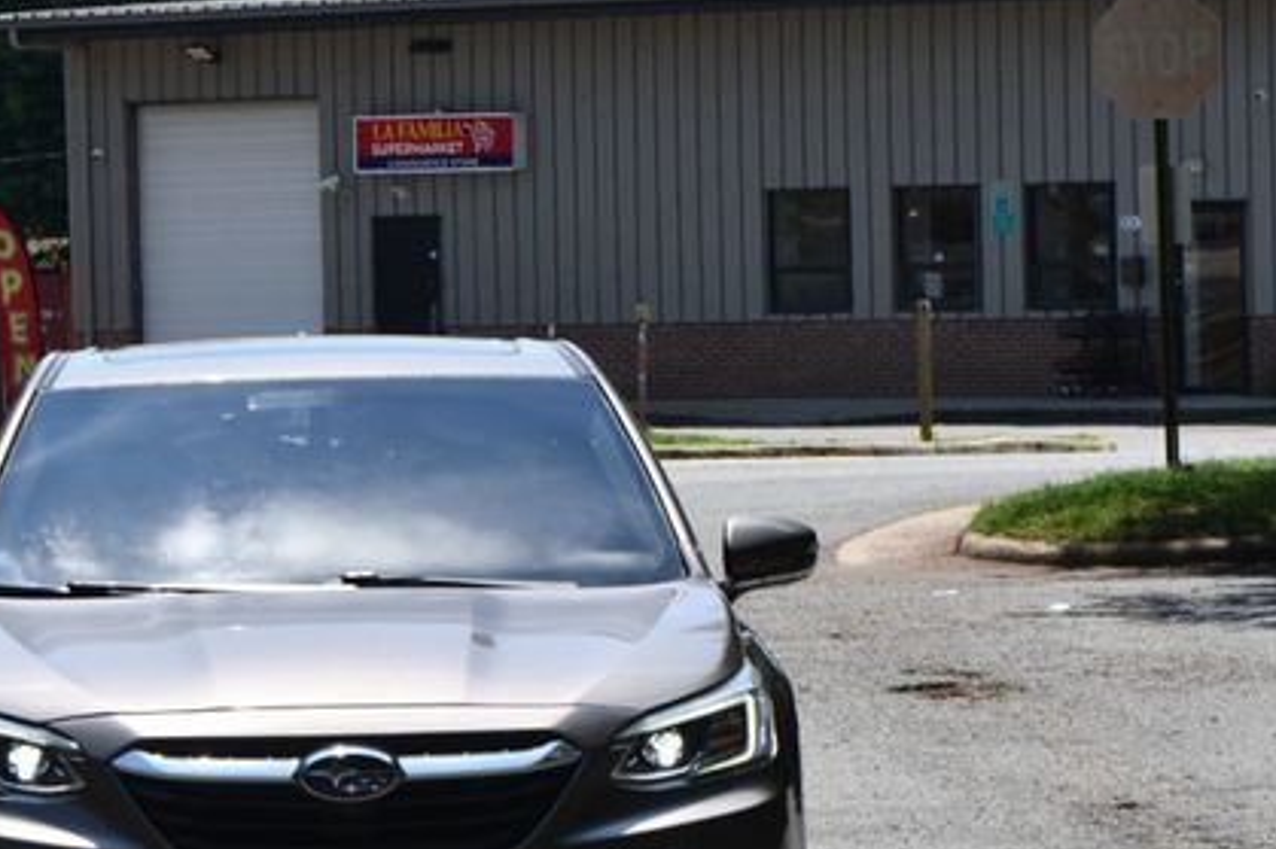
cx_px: 314
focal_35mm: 197
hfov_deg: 10.4
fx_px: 6979
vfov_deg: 7.0
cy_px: 572
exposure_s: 1/320
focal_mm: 86
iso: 100
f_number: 9
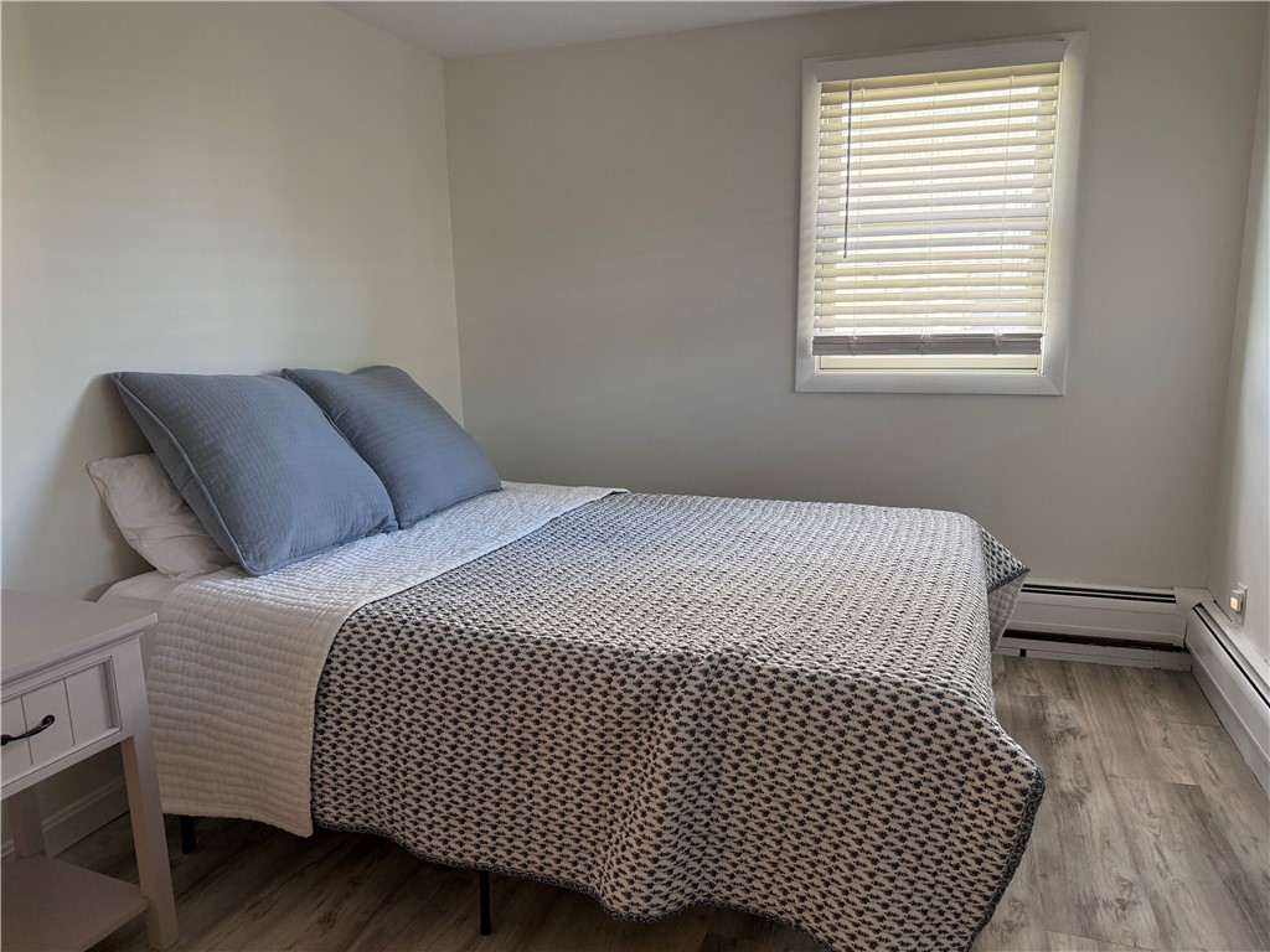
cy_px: 476
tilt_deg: -11.8
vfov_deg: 56.8
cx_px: 635
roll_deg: +1.1
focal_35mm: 24
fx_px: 881
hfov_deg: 71.6
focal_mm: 6.76
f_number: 1.78
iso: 200
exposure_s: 1/130
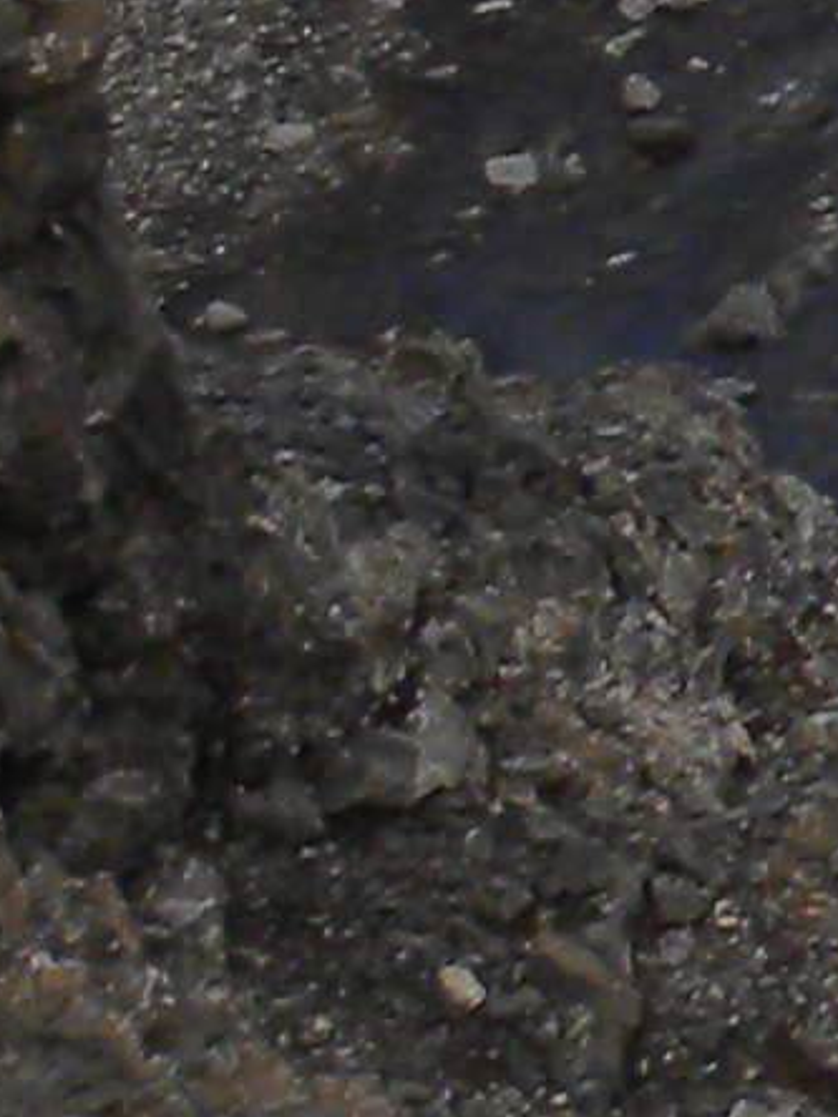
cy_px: -1426
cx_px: 3727
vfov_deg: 7.9
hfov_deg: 5.3
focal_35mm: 234
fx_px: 7553
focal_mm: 4.6
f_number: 4.5
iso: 64
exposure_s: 1/188
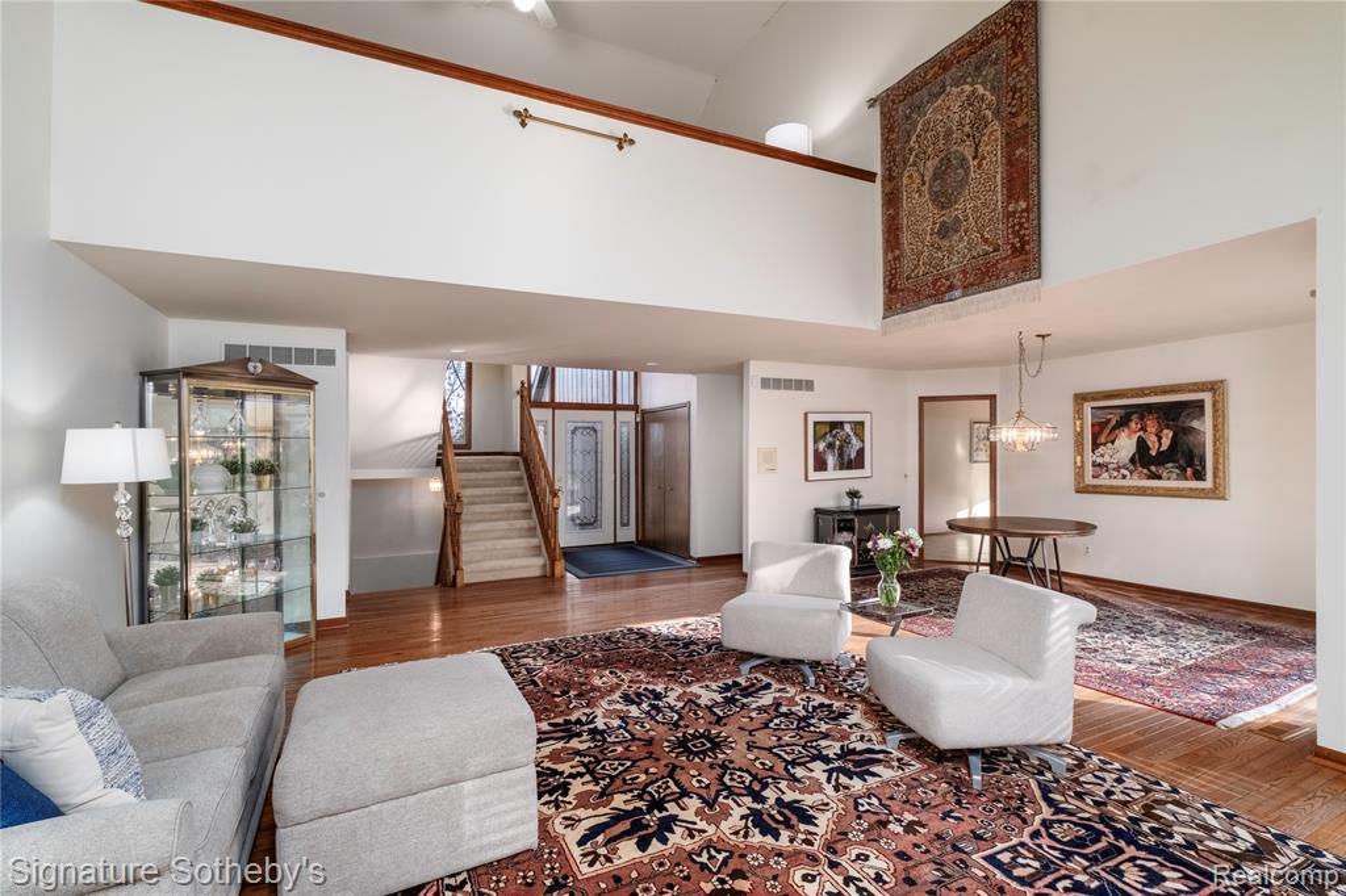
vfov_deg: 70.4
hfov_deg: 93.3
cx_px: 673
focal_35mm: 17
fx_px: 635
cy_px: 448
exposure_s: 1/8
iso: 640
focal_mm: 11
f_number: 6.4
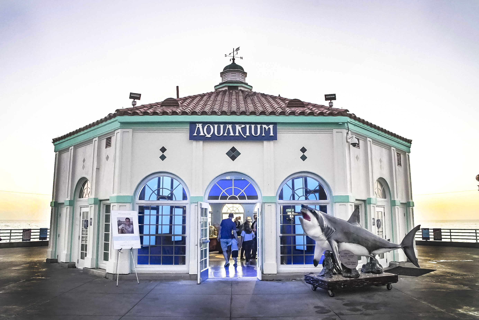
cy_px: 160
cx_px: 240
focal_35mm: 26
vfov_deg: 49.6
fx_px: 346
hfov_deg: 69.4
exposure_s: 1/50
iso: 3200
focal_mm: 17.5
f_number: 8
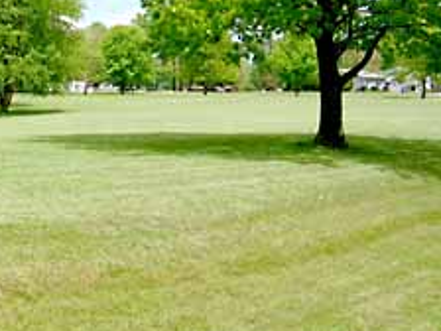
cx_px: 61
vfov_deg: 23.4
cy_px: 82
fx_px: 790
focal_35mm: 62
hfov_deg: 30.1
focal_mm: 5.4
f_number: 4.8
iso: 50
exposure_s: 1/364
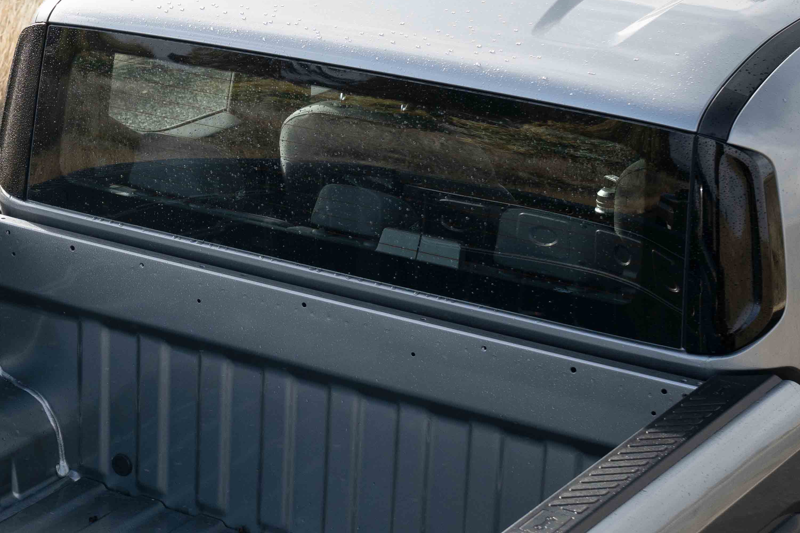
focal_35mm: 105
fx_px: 2333
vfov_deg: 13.0
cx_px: 51
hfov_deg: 19.1
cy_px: 350
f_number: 5.6
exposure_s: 1/400
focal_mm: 45
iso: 640
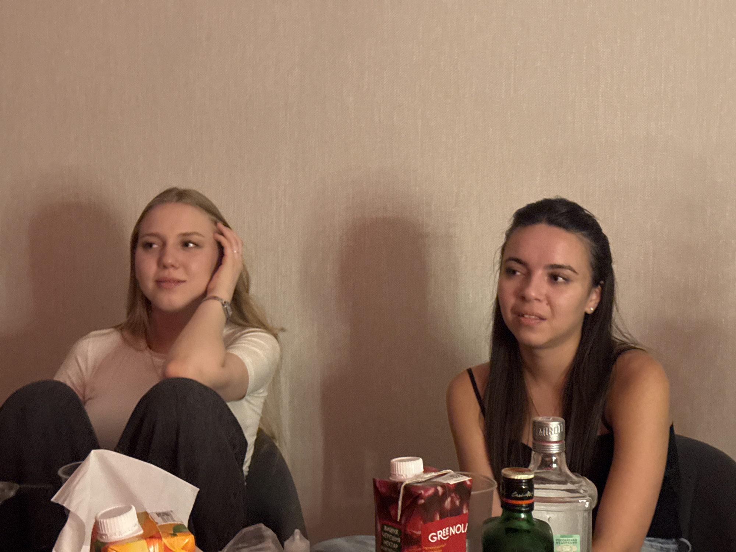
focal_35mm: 48
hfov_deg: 39.7
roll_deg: -0.1
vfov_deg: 30.3
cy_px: 276
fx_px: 1021
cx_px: 368
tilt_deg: -4.1
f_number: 1.78
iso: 800
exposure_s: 1/18
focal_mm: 6.76
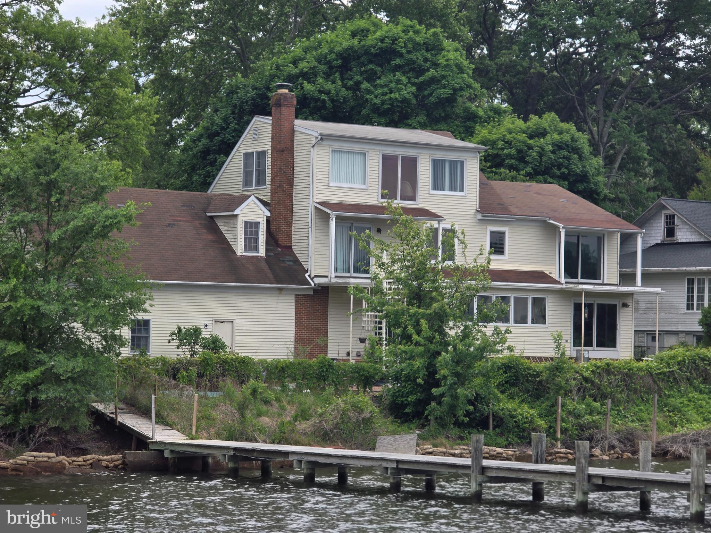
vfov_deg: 12.9
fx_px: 2362
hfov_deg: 17.1
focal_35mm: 115
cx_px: 356
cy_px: 266
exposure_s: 1/591
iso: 64
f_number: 3.4
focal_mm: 18.6
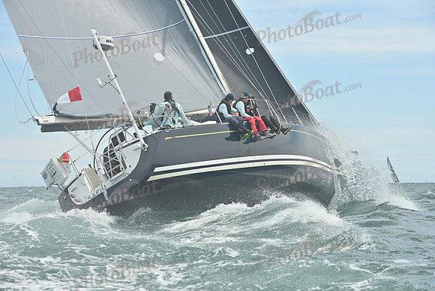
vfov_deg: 11.8
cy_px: 146
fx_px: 1402
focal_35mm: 116
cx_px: 218
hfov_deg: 17.6
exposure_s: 1/1250
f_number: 9
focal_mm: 116
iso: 320
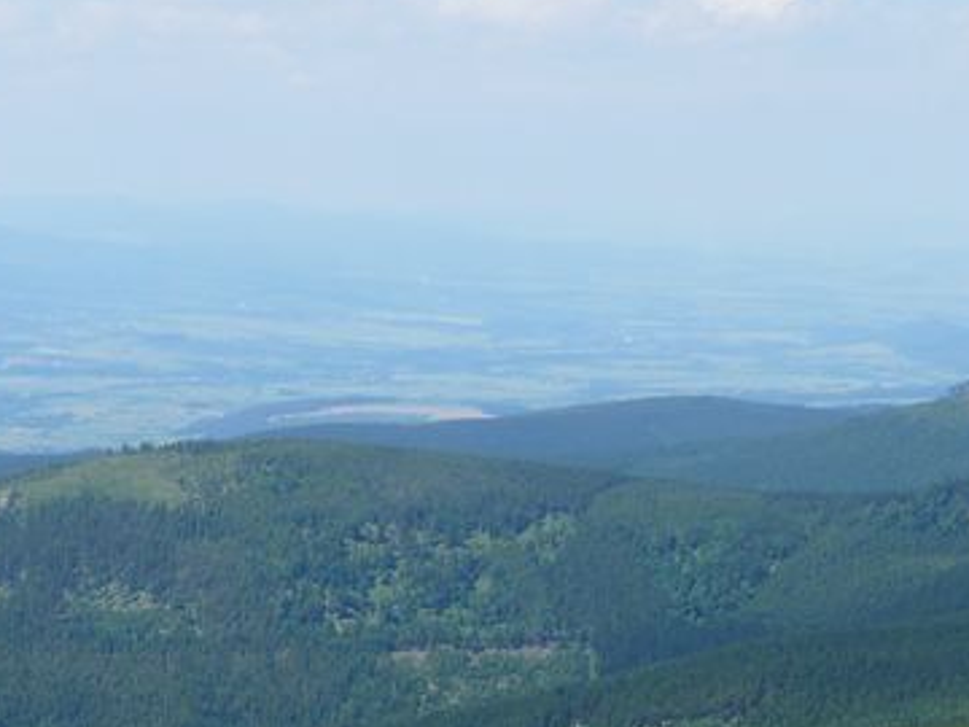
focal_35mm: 129
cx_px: 611
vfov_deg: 11.4
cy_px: 641
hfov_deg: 15.3
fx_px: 3611
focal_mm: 9.5
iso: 100
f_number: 5.6
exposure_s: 1/400
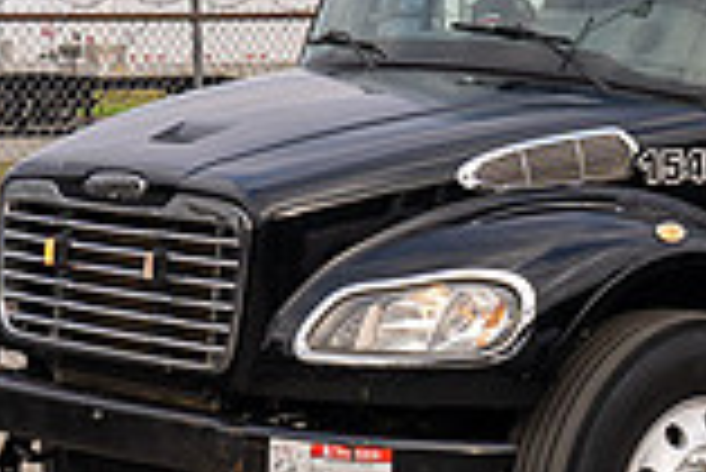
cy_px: 110
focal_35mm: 129
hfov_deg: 15.2
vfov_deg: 10.6
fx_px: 2532
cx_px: 877
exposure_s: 1/100
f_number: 6.3
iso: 100
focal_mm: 35
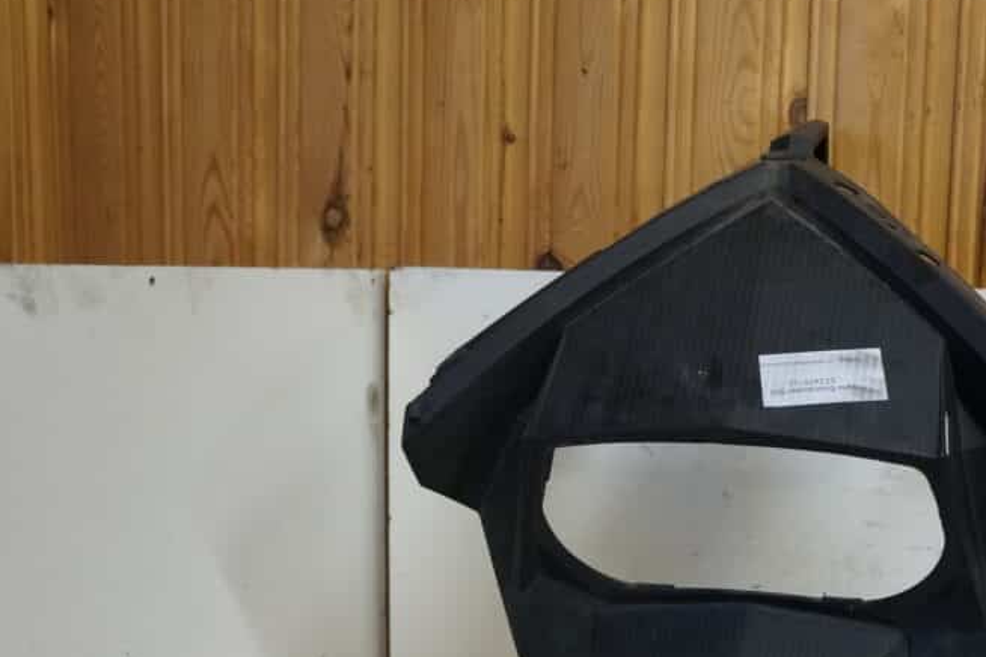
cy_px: 492
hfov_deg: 40.7
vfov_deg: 28.2
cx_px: 746
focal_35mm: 47
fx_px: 1287
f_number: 4.5
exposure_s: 1/60
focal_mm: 20
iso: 1600
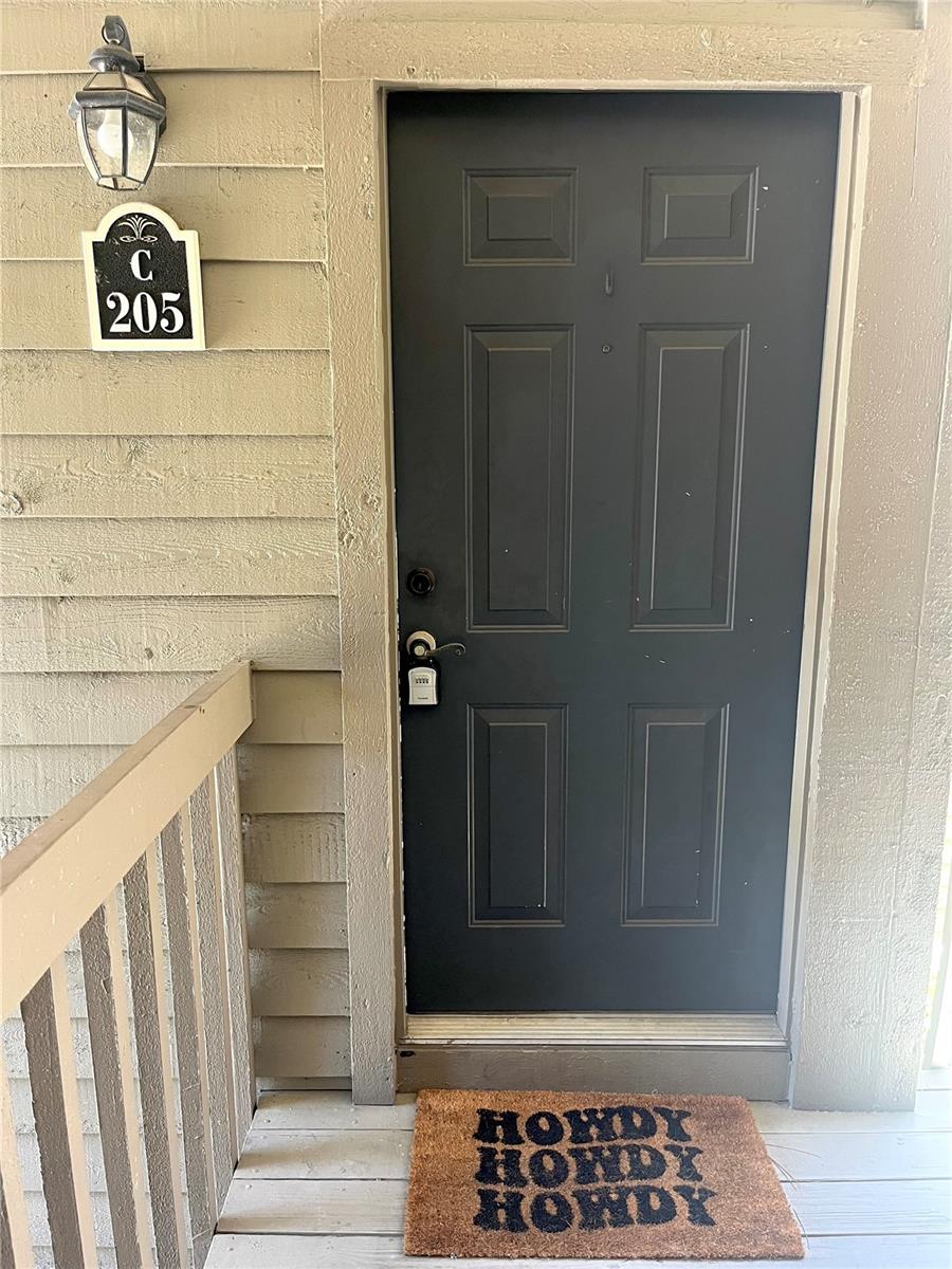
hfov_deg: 53.1
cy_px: 634
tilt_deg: -12.0
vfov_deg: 67.3
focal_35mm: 26
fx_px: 953
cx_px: 476
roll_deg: -0.6
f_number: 1.6
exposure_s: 1/60
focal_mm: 5.1
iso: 160
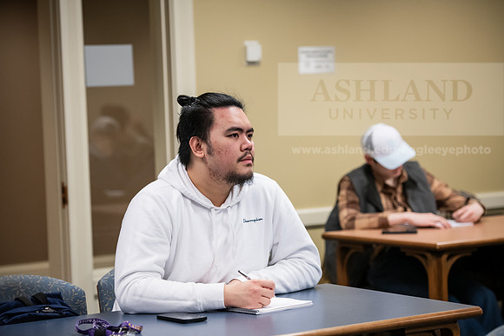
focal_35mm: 105
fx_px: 1470
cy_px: 168
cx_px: 252
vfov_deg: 13.0
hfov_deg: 19.5
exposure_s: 1/160
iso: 1600
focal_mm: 105
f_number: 3.2
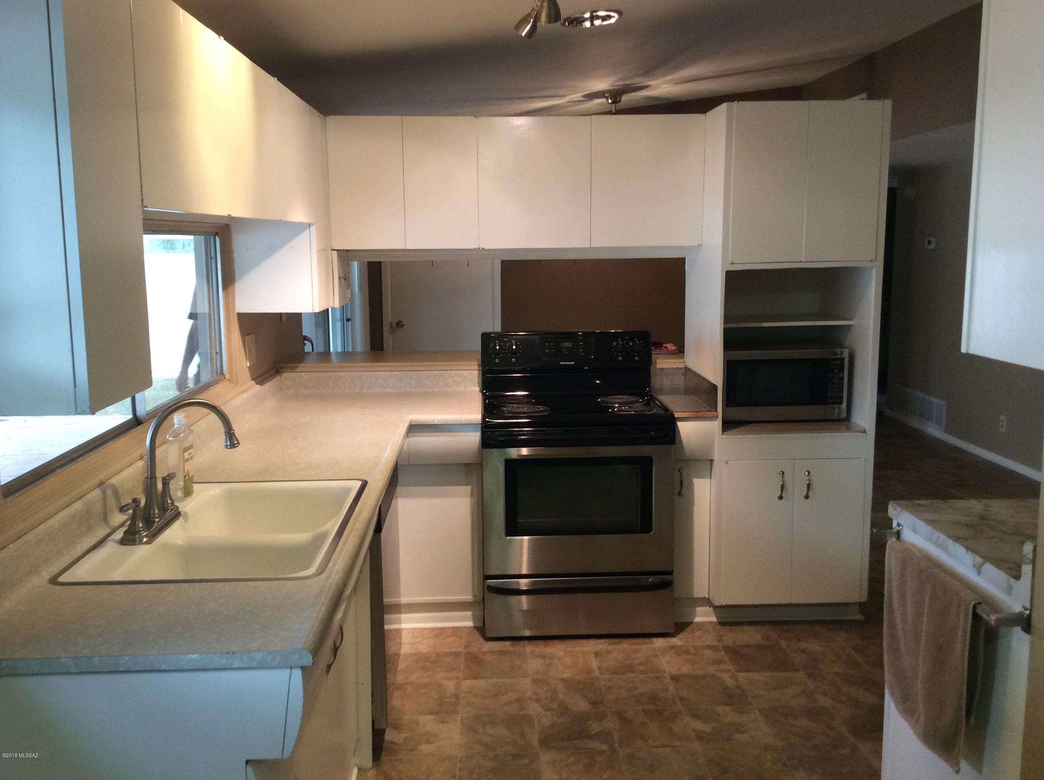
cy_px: 390
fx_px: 964
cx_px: 522
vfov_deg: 44.1
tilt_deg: -10.1
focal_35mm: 32
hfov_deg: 56.9
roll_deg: -0.7
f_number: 2.4
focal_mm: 3.3
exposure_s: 1/24
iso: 80
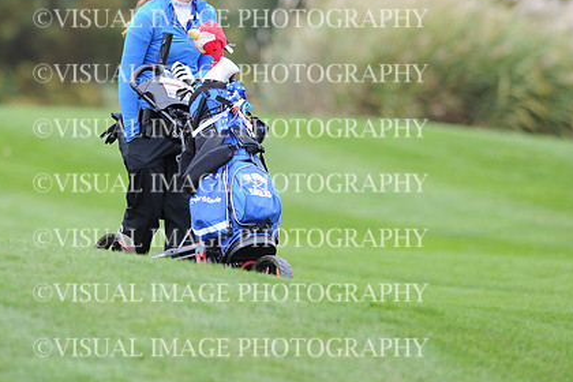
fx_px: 8785
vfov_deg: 2.5
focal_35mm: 552
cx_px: 231
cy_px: 156
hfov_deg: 3.7
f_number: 4
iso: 1000
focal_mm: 400
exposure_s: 1/2000
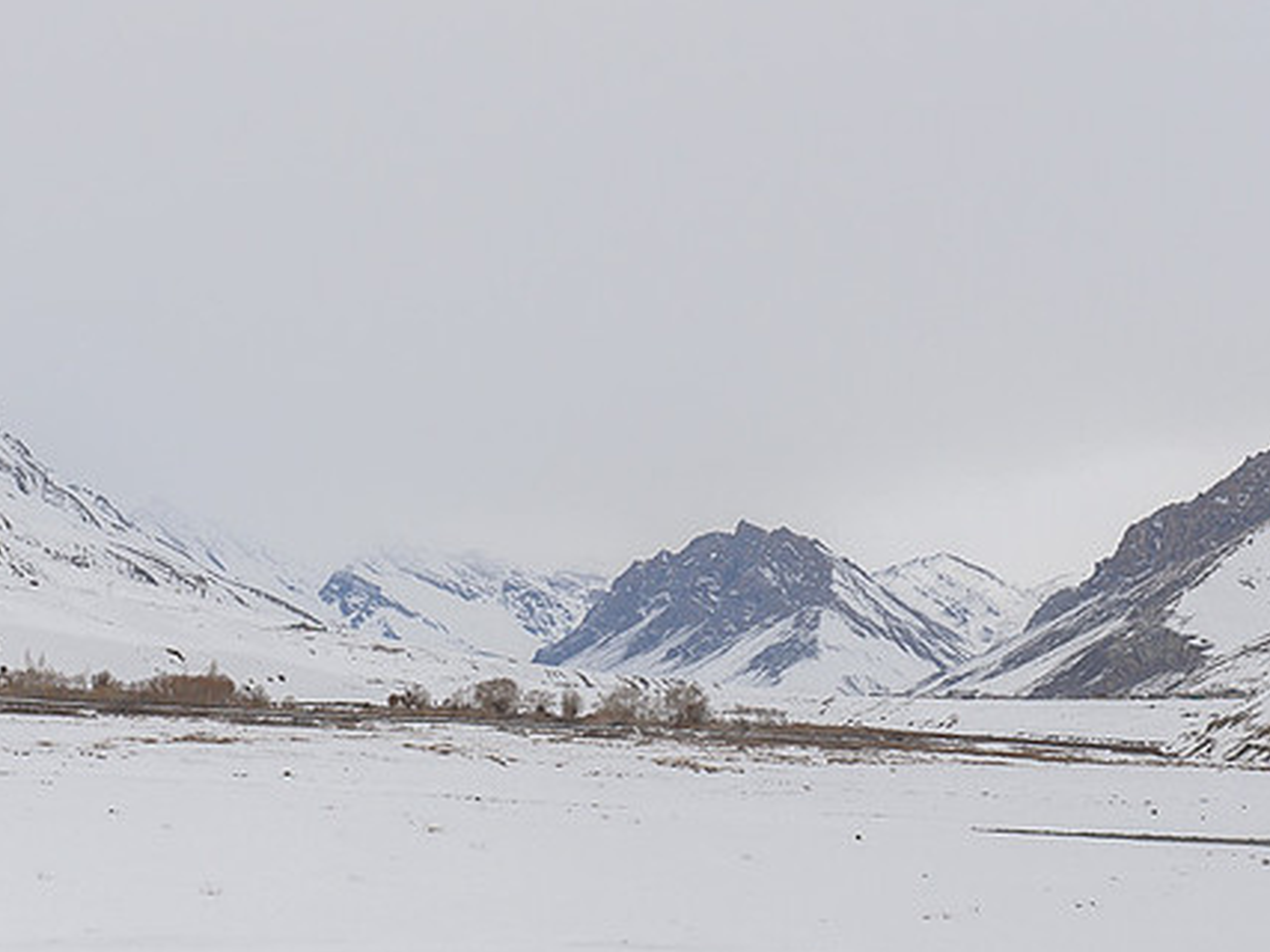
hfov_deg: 23.8
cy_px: 464
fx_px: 3008
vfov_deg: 18.0
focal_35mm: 82
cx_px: 542
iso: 720
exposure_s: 1/2000
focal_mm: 55
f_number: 14
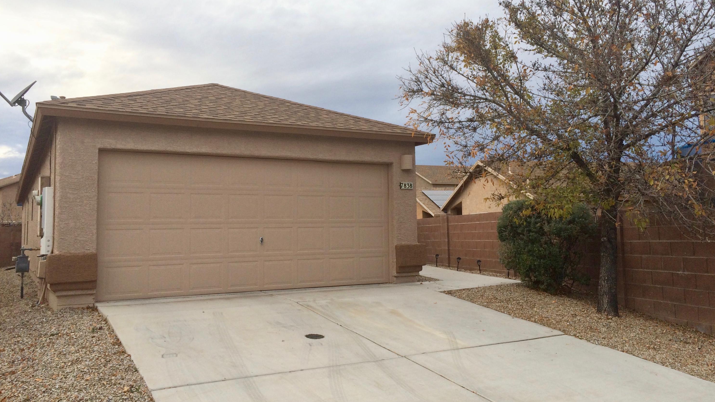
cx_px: 361
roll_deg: +1.5
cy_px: 181
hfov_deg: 61.0
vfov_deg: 36.6
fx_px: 607
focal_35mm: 32
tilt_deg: +3.1
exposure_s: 1/414
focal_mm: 4.15
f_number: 2.2
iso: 32
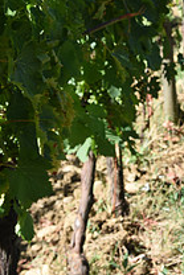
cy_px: -20
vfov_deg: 15.6
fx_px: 980
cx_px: 224
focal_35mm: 128
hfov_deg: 10.5
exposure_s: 1/200
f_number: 8
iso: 160
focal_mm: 46
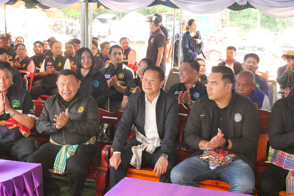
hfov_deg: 35.6
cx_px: 147
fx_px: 458
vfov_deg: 24.2
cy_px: 98
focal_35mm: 56
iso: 3200
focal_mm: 27
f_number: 7.1
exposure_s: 1/200
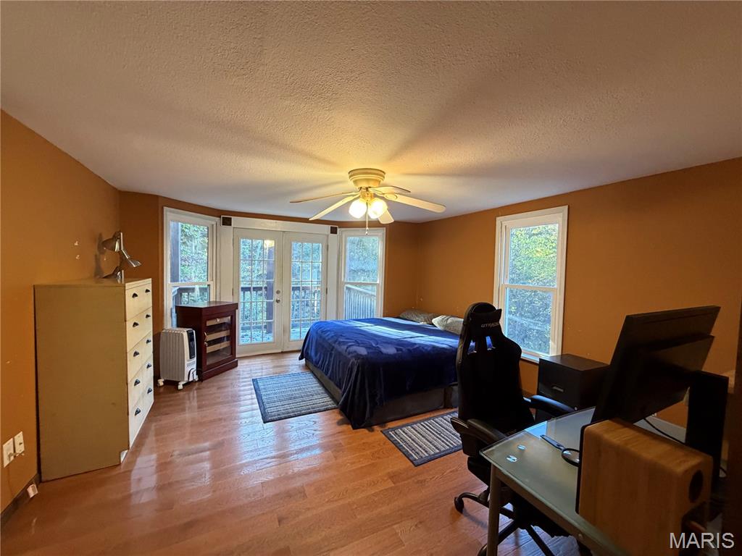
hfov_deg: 102.1
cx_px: 371
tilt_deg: -1.6
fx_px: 300
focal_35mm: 14
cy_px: 278
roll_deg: +0.0
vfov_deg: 85.7
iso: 400
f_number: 2.2
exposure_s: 1/60
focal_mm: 2.22
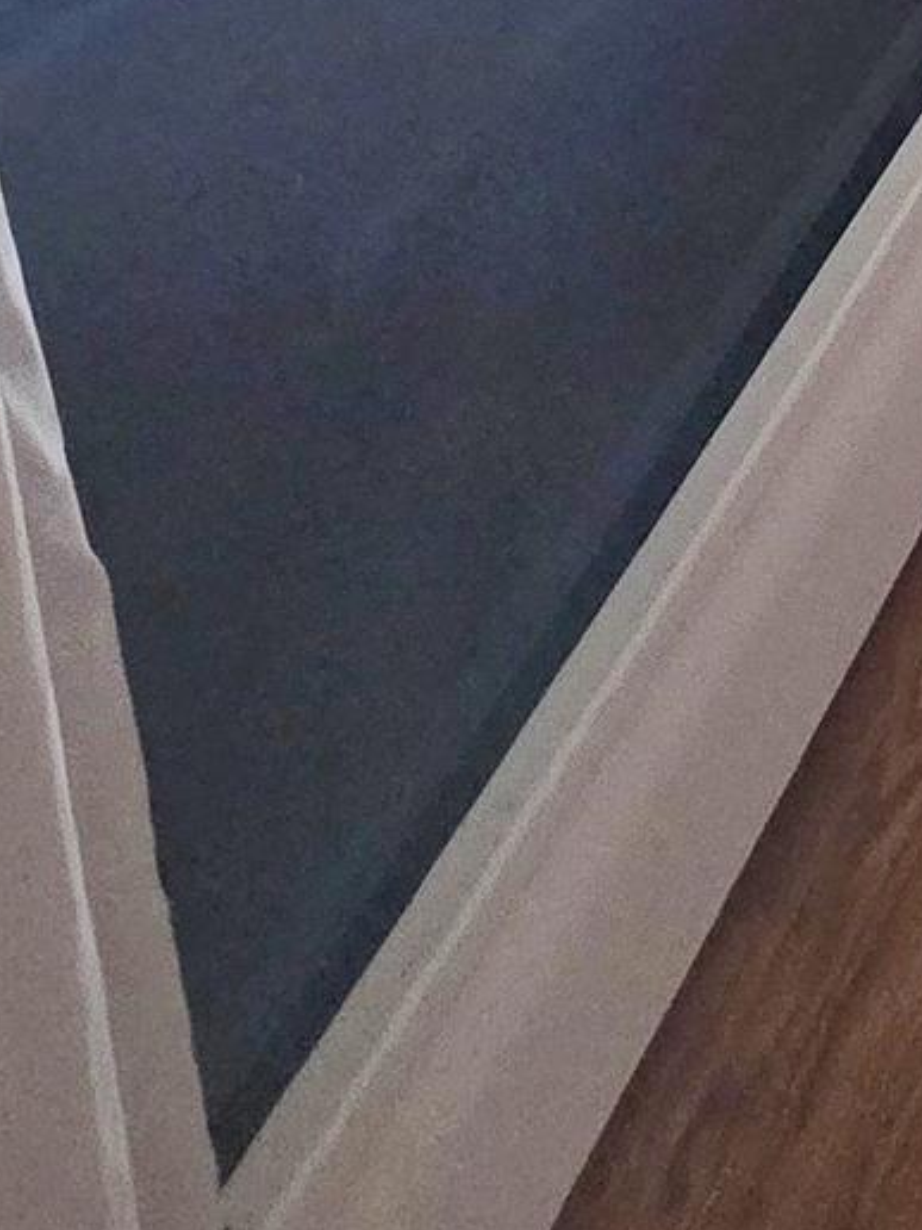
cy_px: -1352
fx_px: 2060
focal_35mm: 58
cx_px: 1868
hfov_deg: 17.5
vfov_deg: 18.1
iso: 500
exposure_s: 1/60.2
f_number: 2.2
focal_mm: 2.2
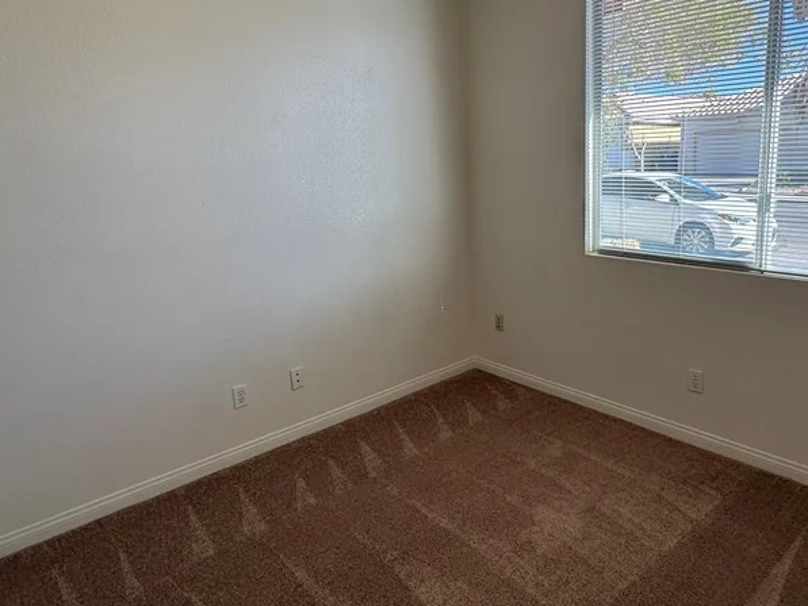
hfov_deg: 71.2
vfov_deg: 56.6
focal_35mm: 24
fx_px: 560
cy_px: 260
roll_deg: +1.8
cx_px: 462
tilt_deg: -10.8
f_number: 2.2
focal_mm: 2.22
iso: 40
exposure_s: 1/178
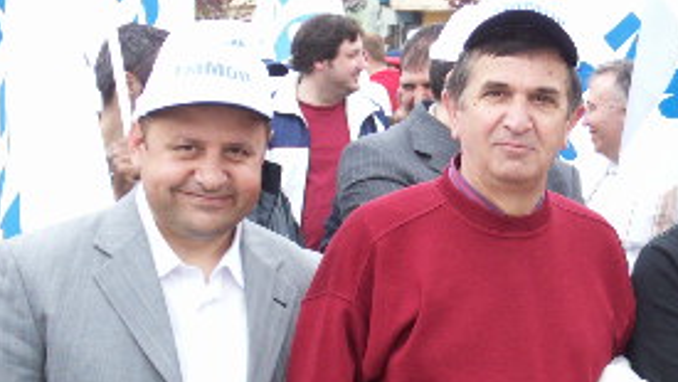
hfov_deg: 15.3
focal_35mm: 137
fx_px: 2464
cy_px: 229
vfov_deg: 8.9
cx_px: 725
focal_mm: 11.5
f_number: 3.5
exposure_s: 1/125
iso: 50
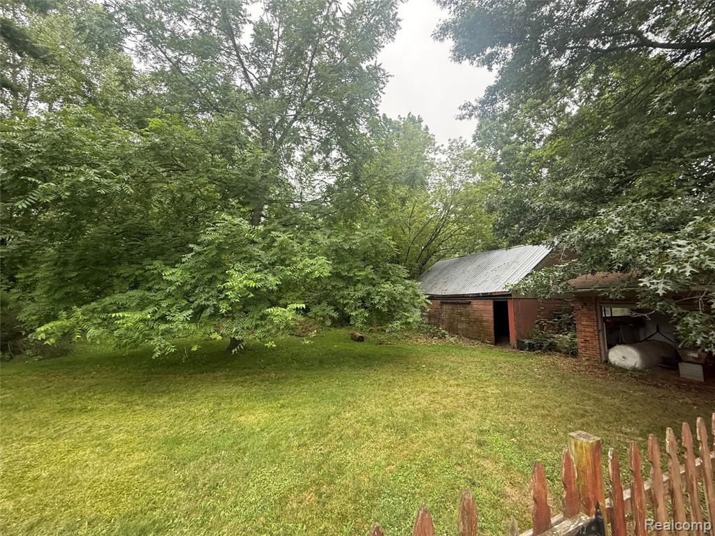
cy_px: 268
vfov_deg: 85.7
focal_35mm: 14
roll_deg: -0.3
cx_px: 358
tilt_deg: +6.0
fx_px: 289
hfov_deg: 102.1
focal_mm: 2.22
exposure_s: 1/179
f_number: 2.2
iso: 64
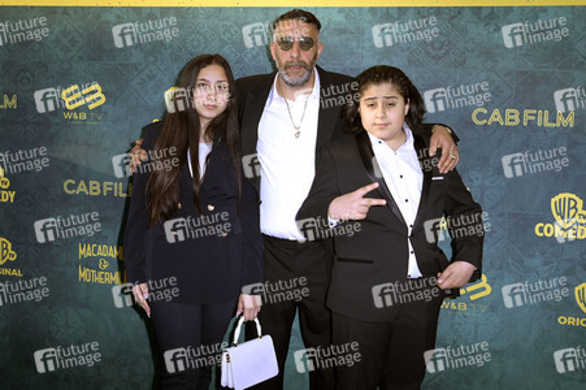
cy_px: 195
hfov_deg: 50.7
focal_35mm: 38
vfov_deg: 35.0
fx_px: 618
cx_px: 293
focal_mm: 38
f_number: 5.6
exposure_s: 1/250
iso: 400
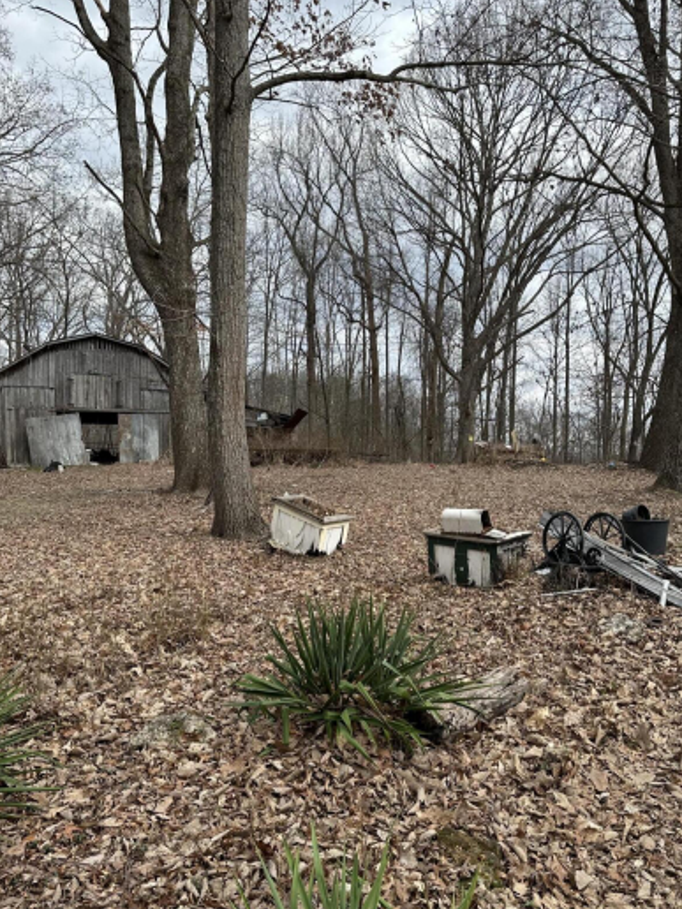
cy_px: 489
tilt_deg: -2.9
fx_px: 814
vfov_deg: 58.3
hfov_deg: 45.4
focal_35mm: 31
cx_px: 354
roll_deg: -1.0
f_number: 1.78
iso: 80
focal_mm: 6.86
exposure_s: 1/2353
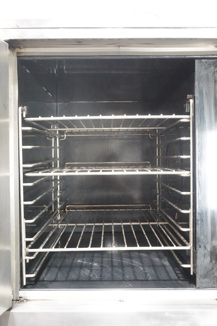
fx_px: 316
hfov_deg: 37.9
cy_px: 163
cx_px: 108
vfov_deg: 54.4
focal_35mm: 35
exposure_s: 1/40
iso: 5000
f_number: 3.5
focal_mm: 13.03
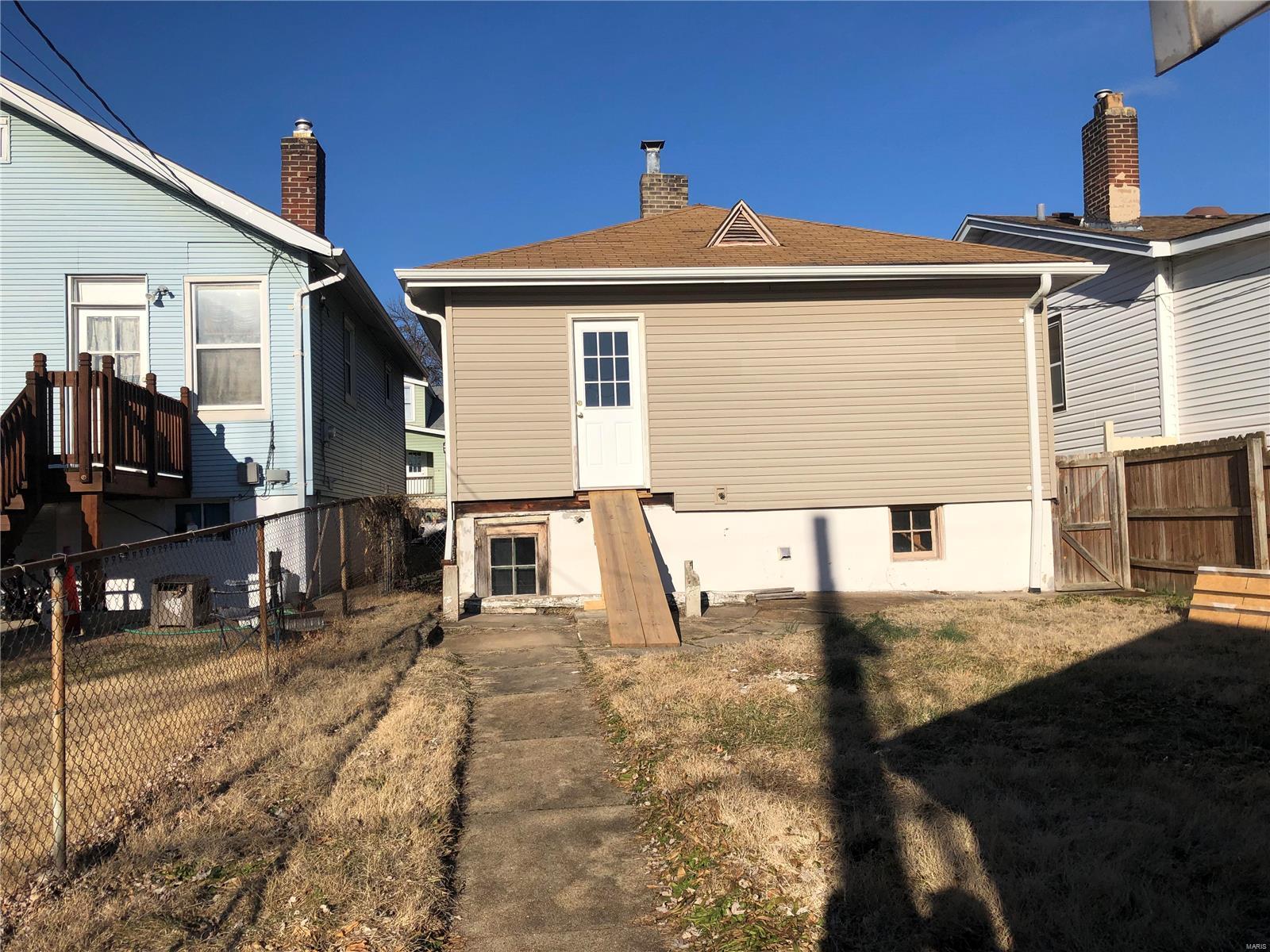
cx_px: 635
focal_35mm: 28
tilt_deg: +4.1
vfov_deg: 49.7
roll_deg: +2.4
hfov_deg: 63.4
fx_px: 1027
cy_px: 476
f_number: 1.8
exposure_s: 1/3436
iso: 20
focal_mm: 4
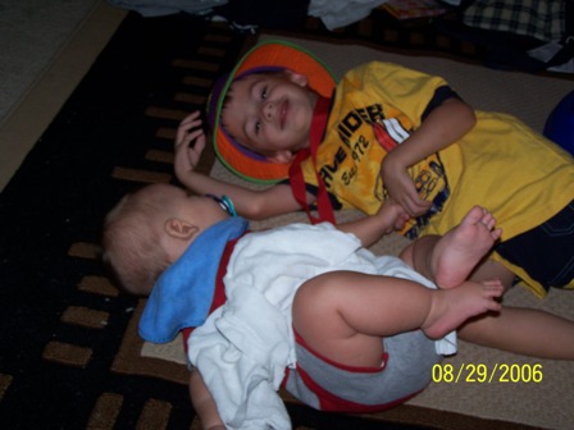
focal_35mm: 51
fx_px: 846
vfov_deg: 28.6
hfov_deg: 37.5
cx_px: 287
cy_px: 215
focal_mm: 8.5
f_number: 3
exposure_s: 1/60
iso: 80
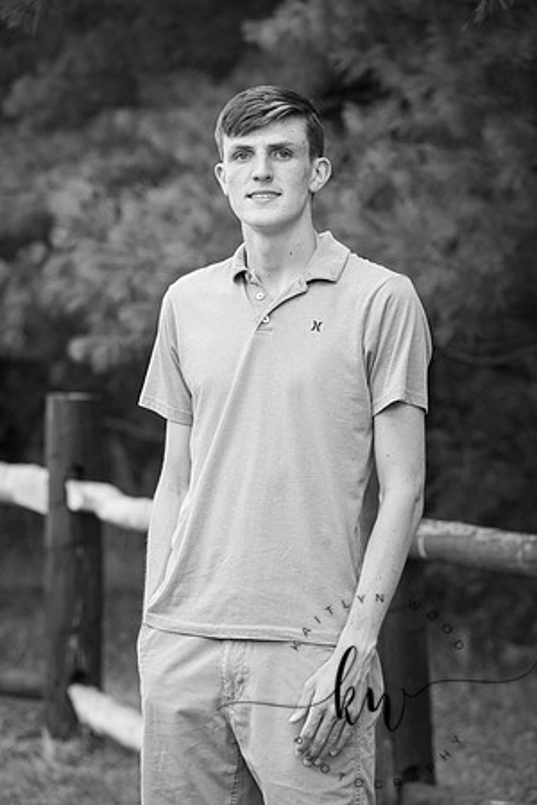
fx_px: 4251
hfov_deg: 7.2
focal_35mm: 190
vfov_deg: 10.8
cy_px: 402
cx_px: 268
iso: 500
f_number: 6.3
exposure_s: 1/200
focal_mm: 190
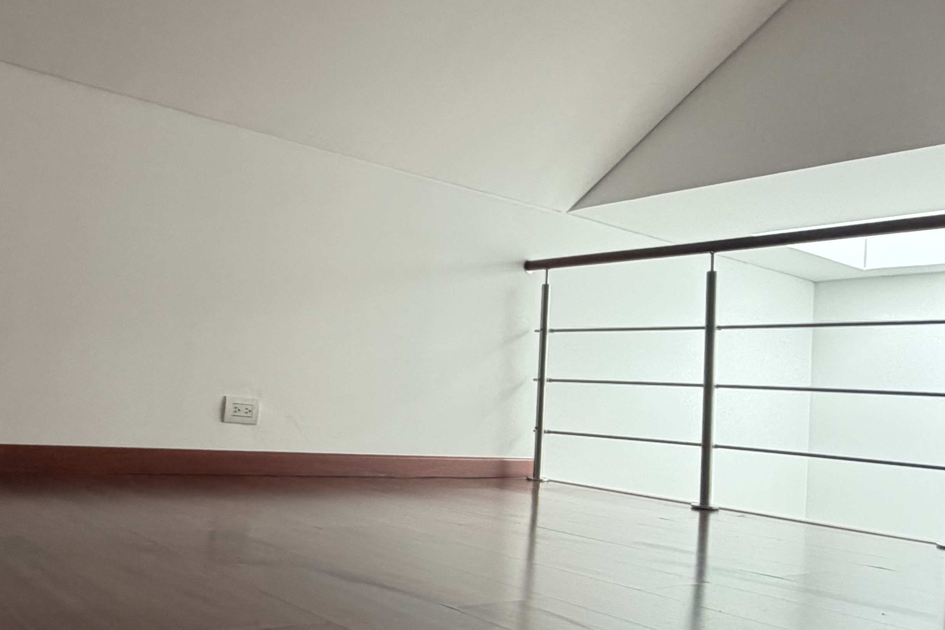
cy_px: 353
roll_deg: -4.1
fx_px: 892
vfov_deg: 38.8
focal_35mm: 34
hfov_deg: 55.6
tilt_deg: +3.4
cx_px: 404
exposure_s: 1/121
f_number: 2.2
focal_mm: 2.22
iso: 320
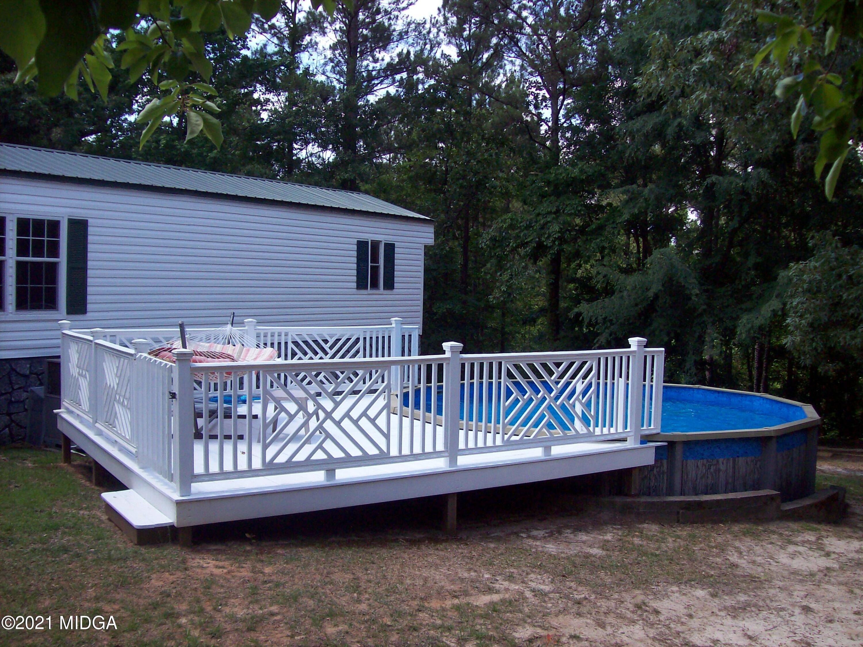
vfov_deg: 39.6
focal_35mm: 36
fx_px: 897
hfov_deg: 51.4
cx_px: 432
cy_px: 324
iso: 80
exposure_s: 1/641
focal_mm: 6
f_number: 2.7
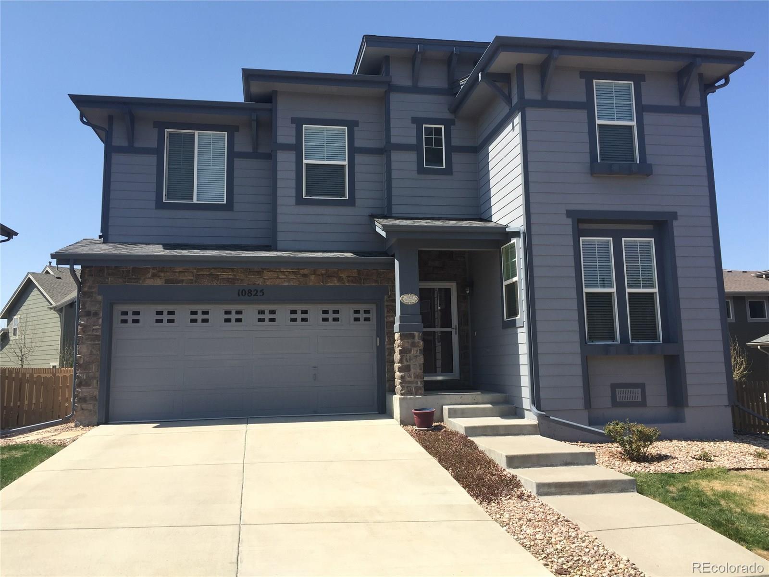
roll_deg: +0.3
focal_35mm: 29
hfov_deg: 61.7
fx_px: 644
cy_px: 288
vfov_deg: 48.2
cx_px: 384
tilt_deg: +7.5
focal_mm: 4.15
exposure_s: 1/1130
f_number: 2.2
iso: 32
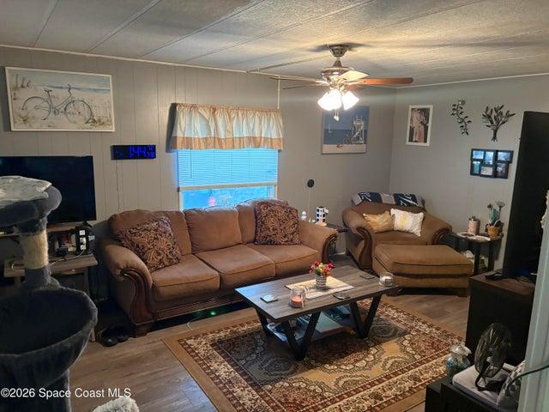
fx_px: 412
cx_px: 274
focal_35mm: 26
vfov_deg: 53.1
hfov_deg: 67.3
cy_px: 206
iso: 400
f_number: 1.6
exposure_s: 1/40
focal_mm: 5.96
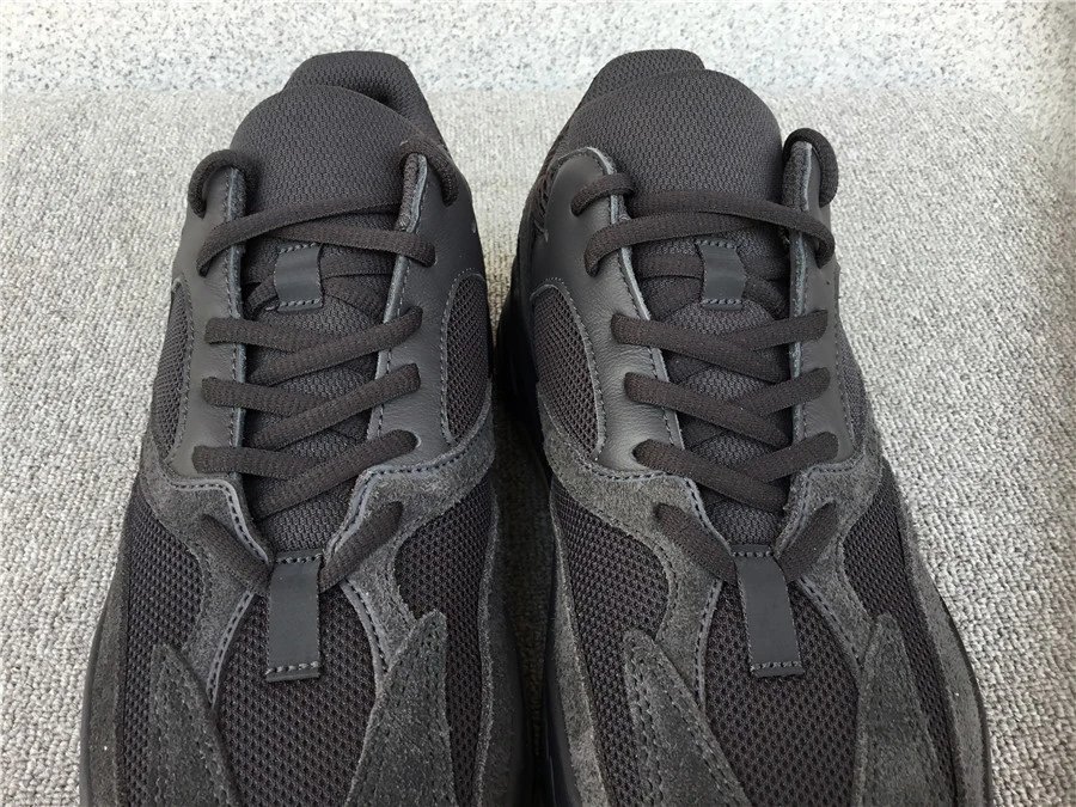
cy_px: 404
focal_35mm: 31
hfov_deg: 58.4
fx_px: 964
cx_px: 538
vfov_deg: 45.4
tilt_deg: -43.1
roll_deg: -1.5
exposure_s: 1/156
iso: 25
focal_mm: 3.3
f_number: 2.4
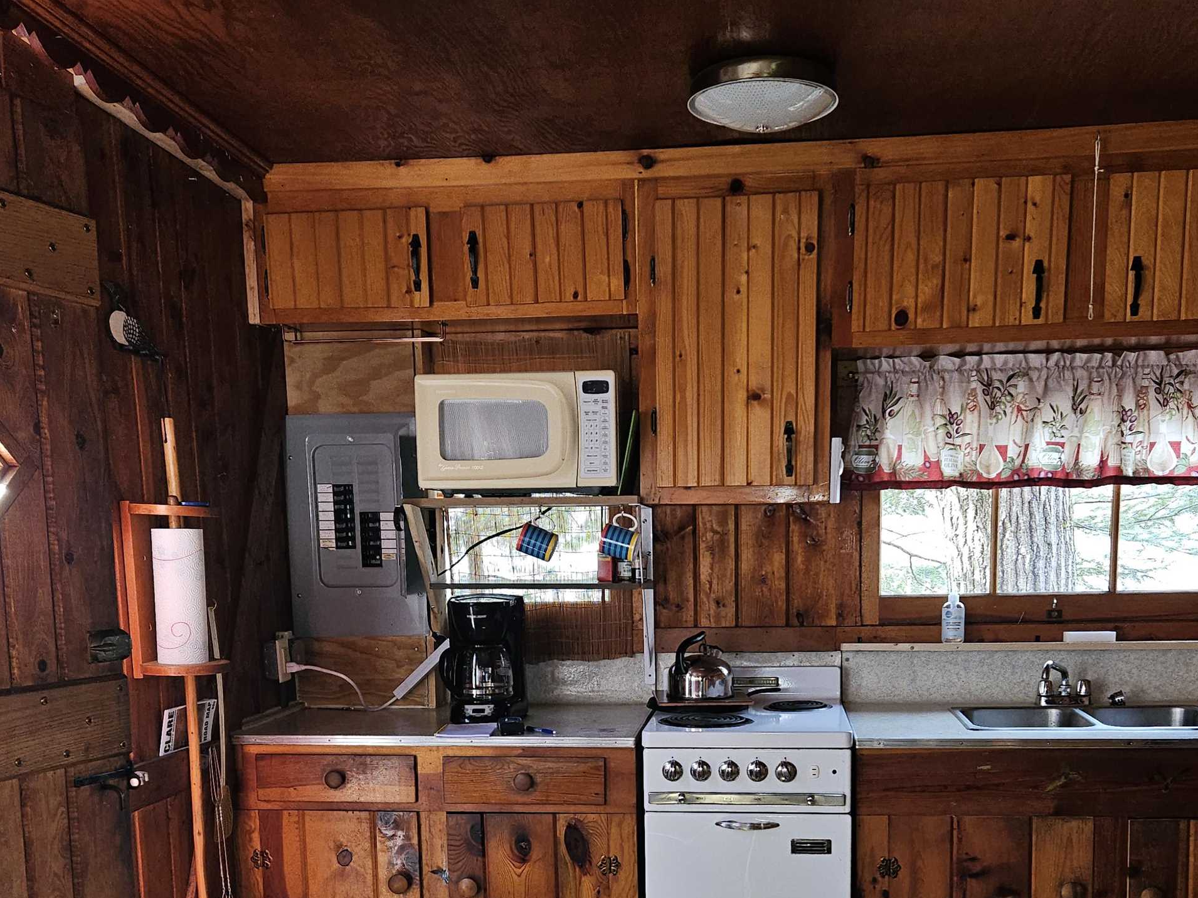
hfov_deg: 50.1
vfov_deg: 37.3
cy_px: 721
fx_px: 1280
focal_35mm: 37
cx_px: 641
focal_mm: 5.4
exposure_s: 1/24
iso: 125
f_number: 1.8
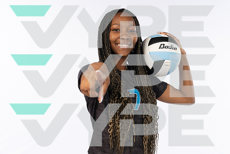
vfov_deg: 23.0
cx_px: 113
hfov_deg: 33.9
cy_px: 76
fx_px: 377
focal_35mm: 59
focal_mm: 58
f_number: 7.1
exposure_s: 1/250
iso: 200
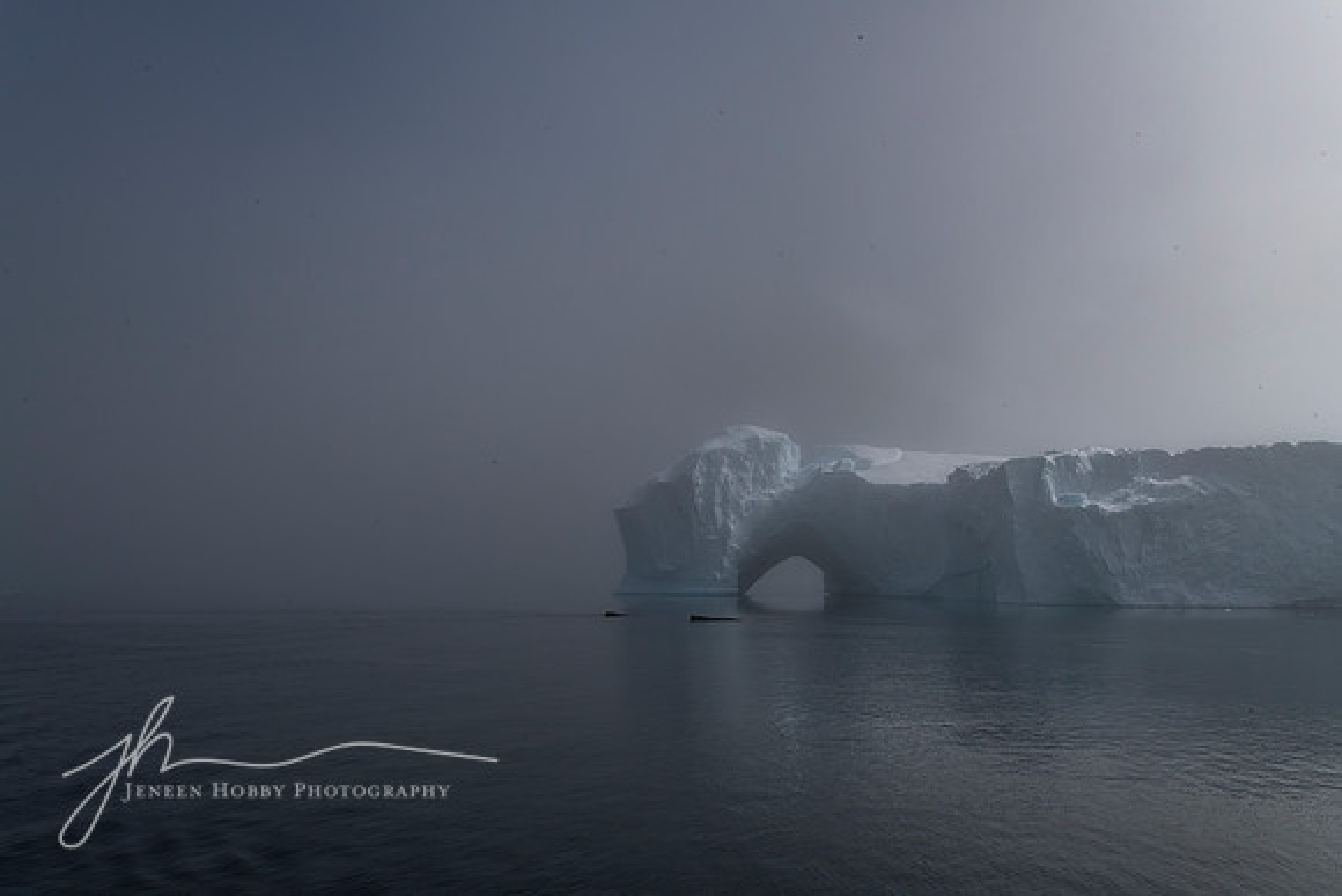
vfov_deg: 53.2
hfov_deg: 73.7
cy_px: 448
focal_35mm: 24
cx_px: 671
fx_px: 895
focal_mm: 24
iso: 1000
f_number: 22
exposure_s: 1/1600
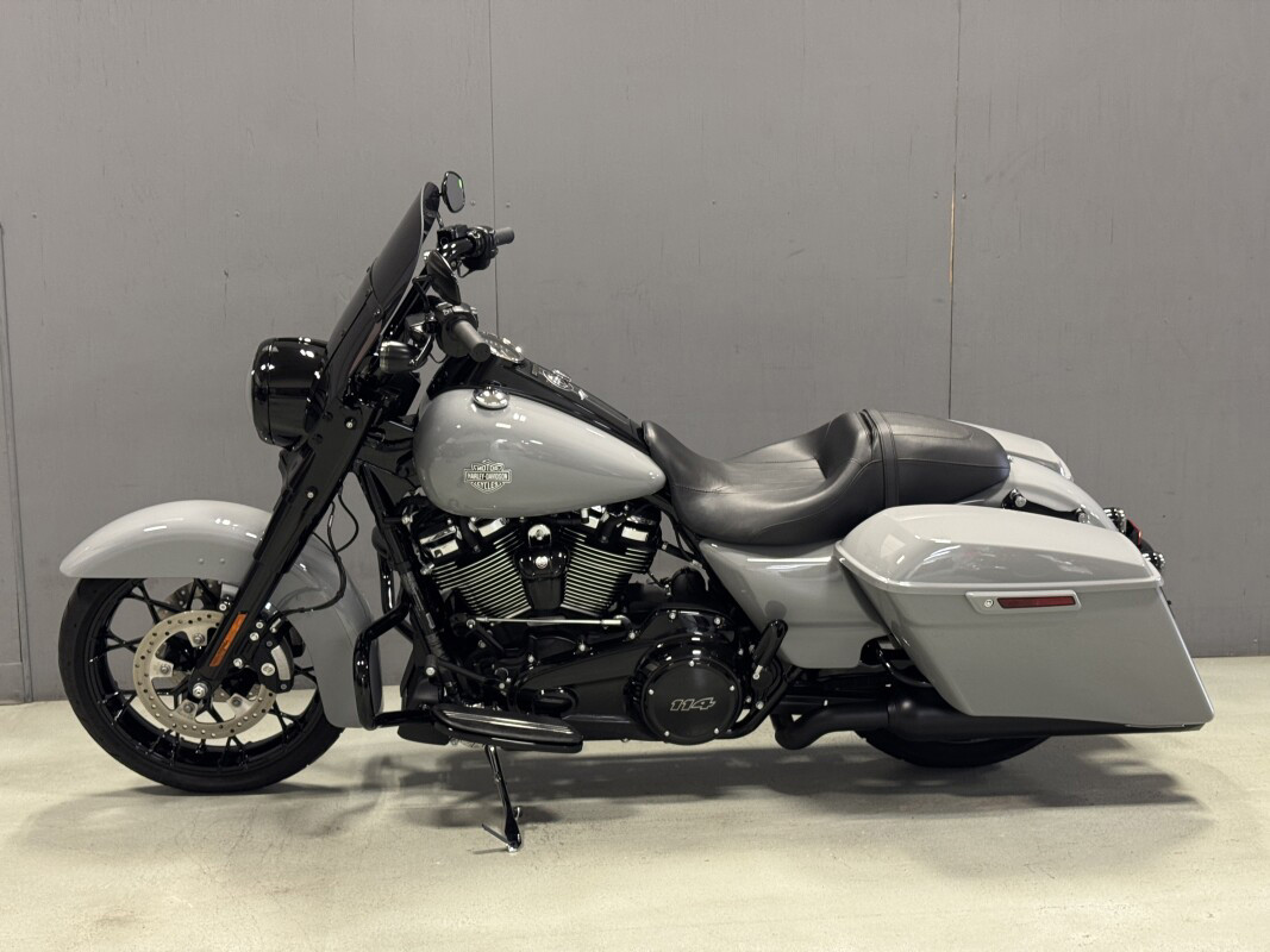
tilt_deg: -8.2
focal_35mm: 48
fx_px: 1761
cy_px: 476
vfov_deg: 30.3
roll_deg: +0.0
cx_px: 635
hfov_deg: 39.7
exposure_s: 1/60
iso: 250
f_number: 1.78
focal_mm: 6.76
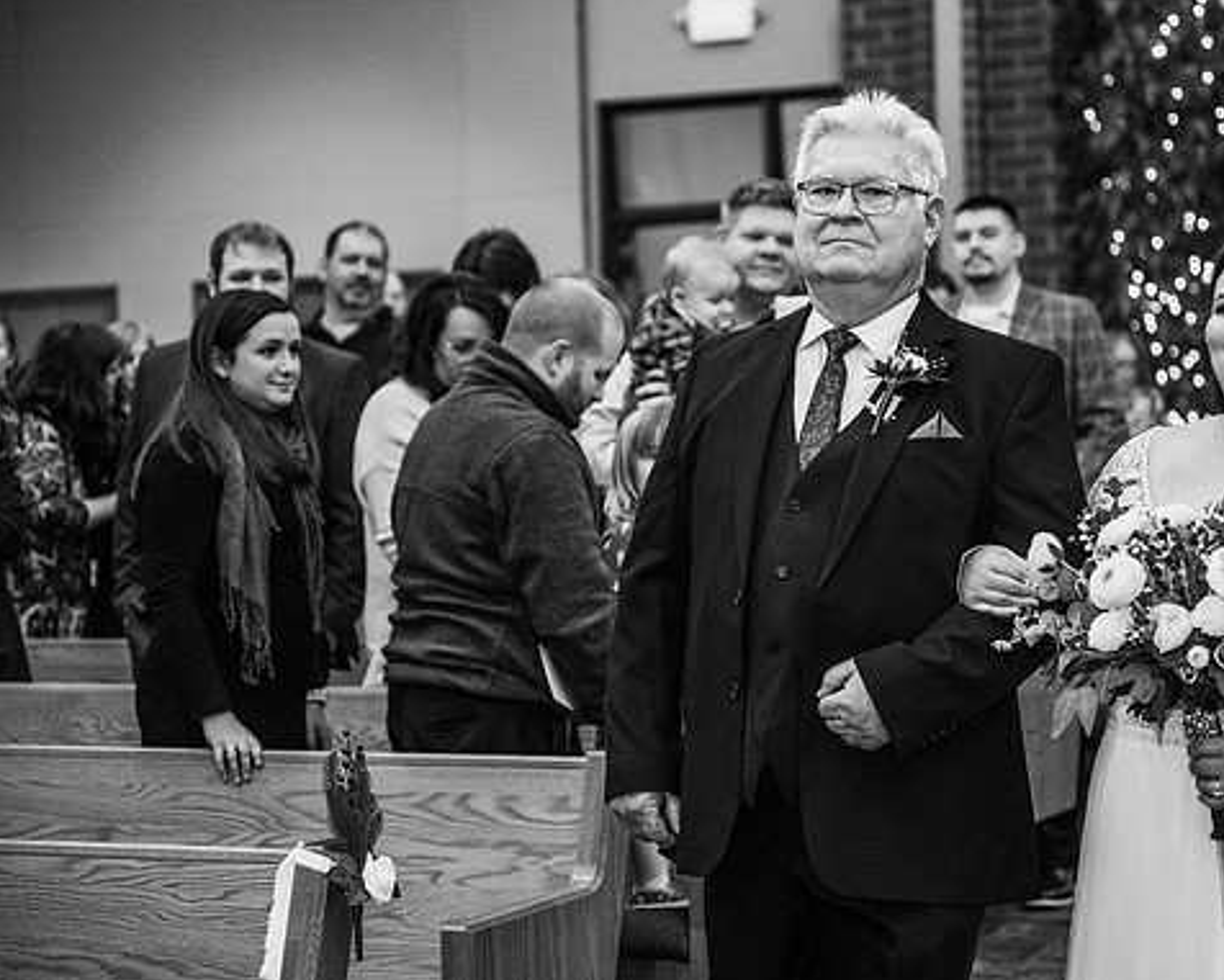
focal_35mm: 80
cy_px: 487
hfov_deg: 23.8
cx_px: 743
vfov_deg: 19.2
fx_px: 2899
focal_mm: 70
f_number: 2.8
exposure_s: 1/200
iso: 2000
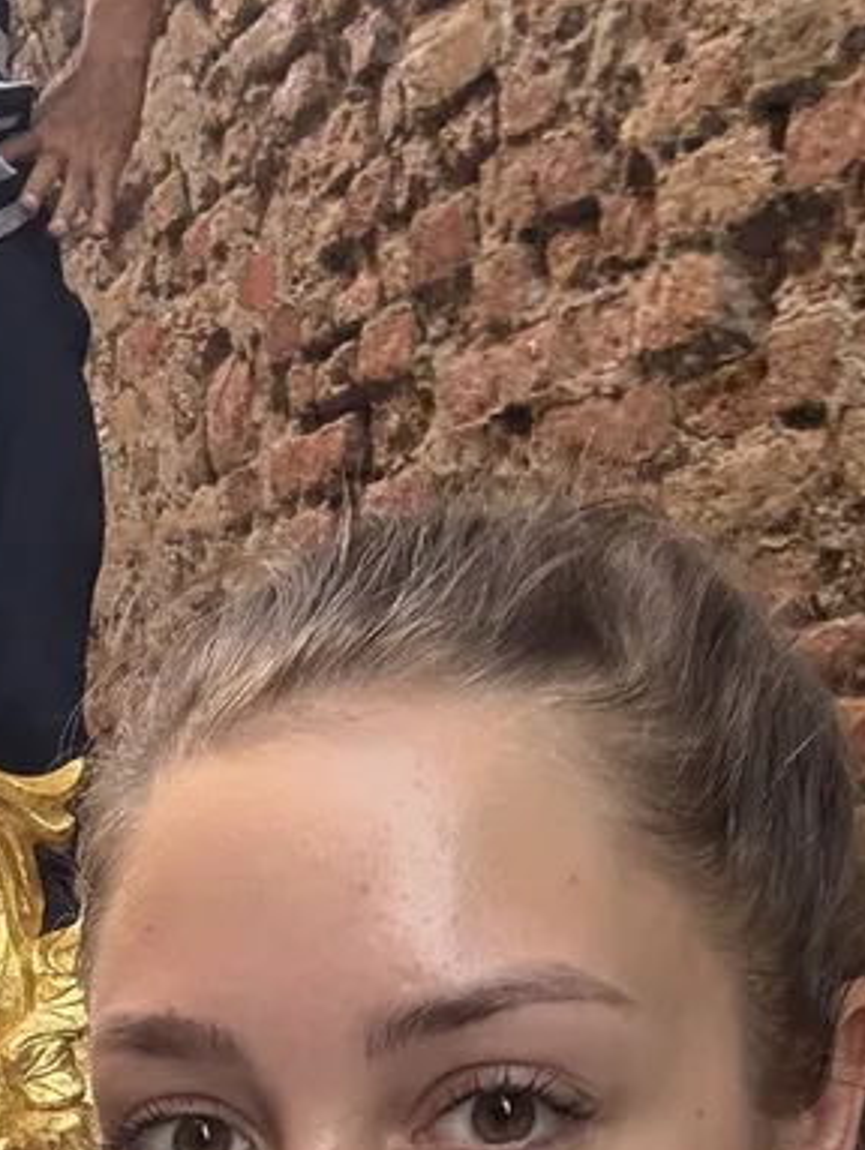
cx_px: -183
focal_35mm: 72
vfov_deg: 23.7
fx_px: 2395
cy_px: 1504
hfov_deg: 19.3
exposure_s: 1/100
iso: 80
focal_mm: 2.69
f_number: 1.9
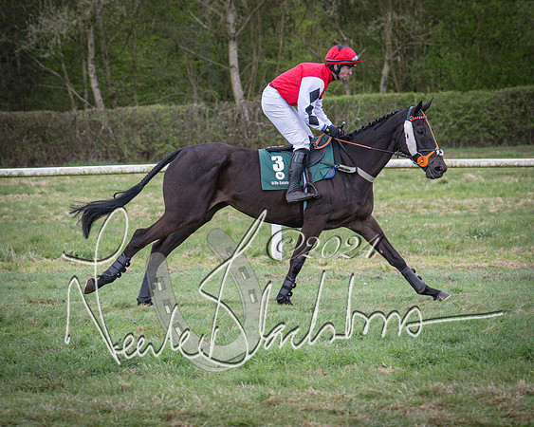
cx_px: 181
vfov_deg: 8.5
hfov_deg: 10.6
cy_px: 231
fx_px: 2870
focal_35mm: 182
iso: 1600
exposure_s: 1/1000
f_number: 4
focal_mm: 97
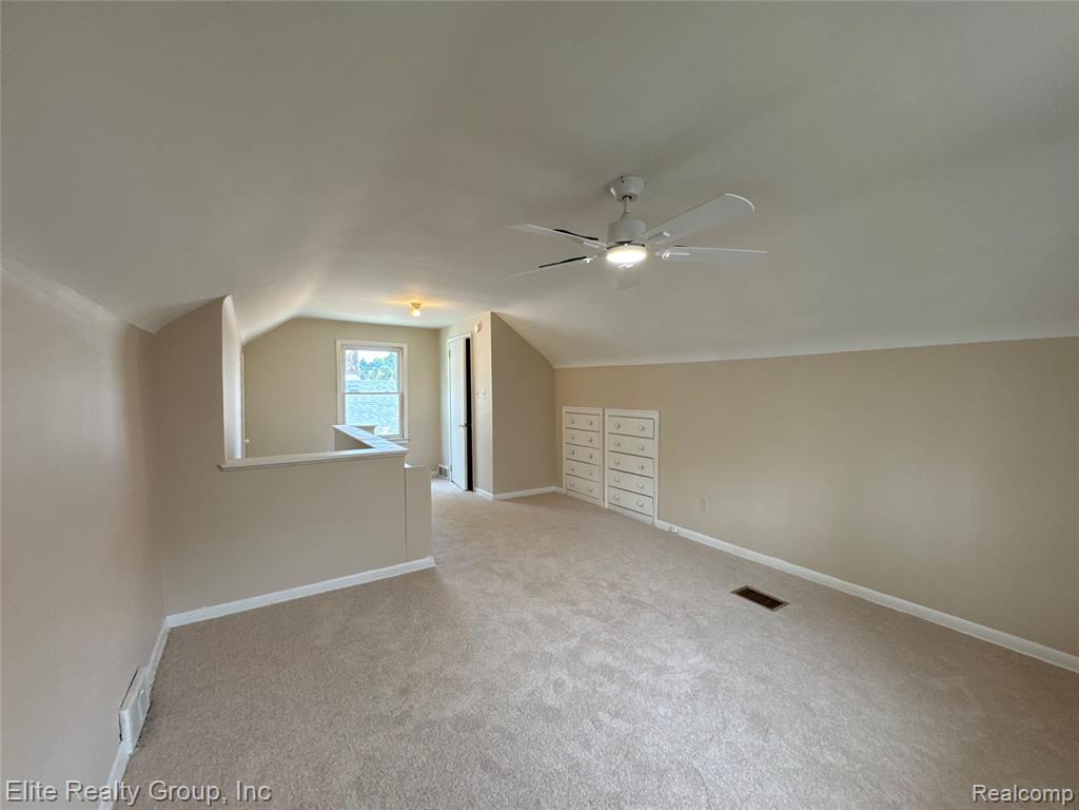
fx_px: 436
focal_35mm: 14
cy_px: 405
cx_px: 540
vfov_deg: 85.7
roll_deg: +0.1
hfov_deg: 102.1
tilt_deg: -2.8
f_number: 2.2
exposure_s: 1/120
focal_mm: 2.22
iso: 160
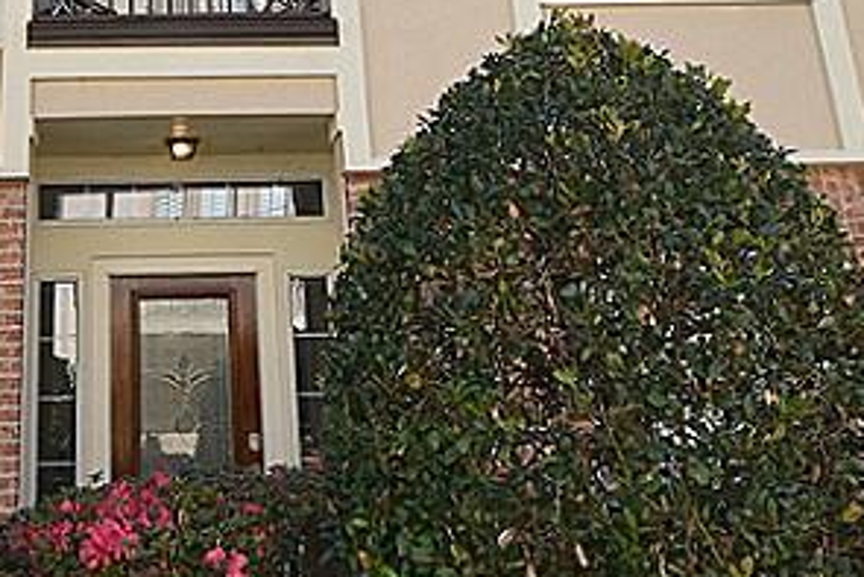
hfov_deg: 36.3
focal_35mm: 52
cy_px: -95
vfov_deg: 23.9
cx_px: 123
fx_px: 1249
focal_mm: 10
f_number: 9
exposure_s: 1/320
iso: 250
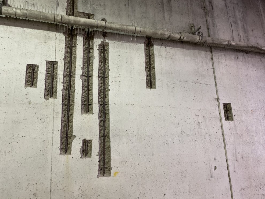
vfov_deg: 51.4
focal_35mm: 27
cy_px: 101
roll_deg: +2.1
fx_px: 207
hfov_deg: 65.3
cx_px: 128
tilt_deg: +12.7
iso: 250
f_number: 1.6
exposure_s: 1/60
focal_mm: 4.2
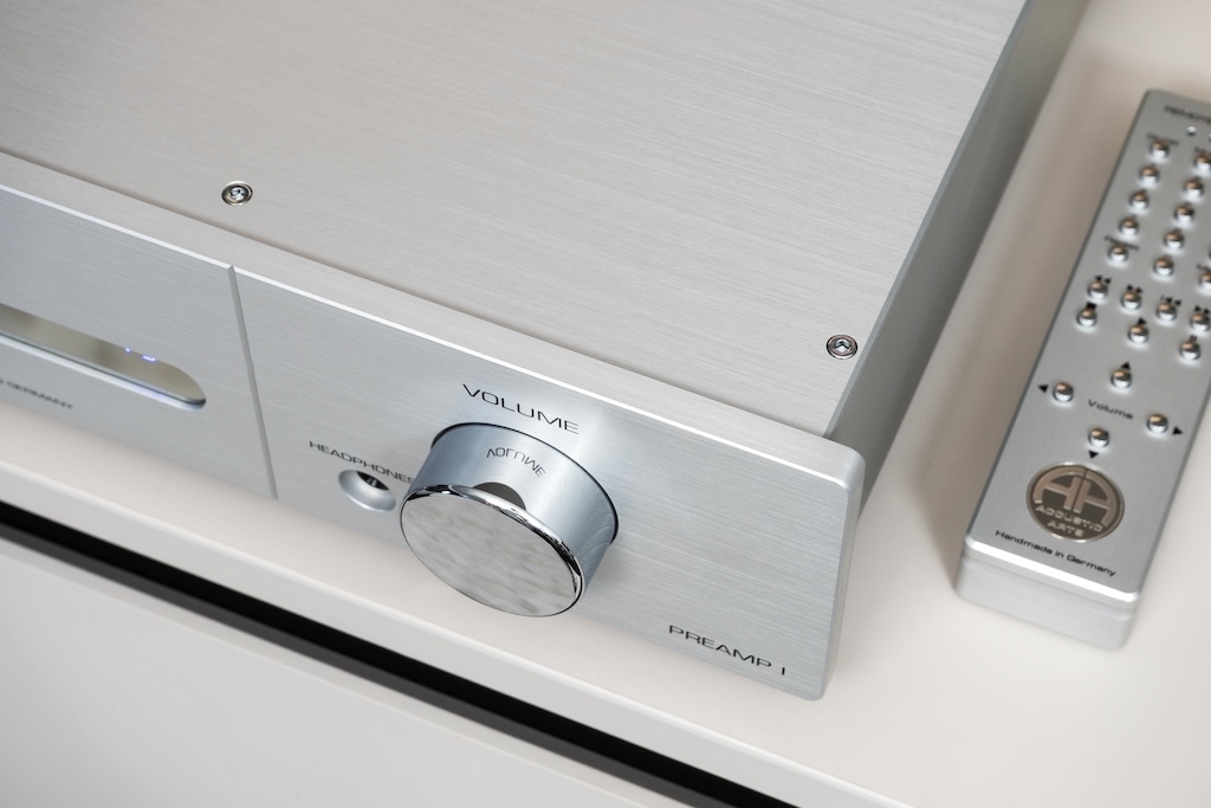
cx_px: 606
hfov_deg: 28.8
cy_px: 404
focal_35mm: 70
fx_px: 2355
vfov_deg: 19.5
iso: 125
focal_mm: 70
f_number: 11
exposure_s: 1/5
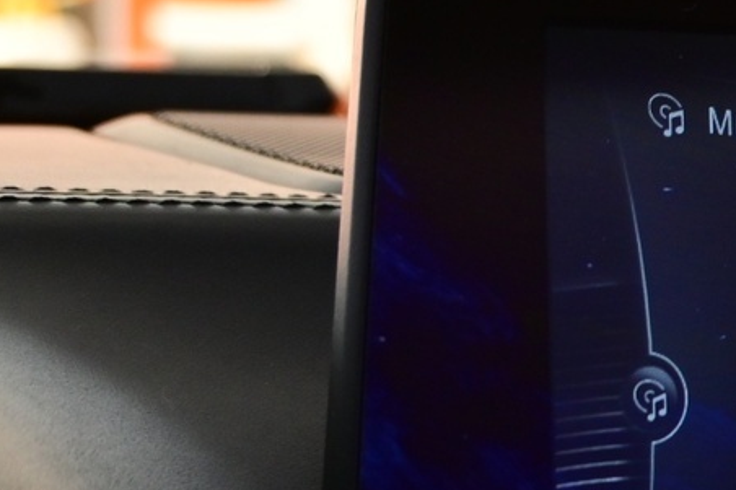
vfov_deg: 10.6
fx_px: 2636
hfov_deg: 14.3
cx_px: 1257
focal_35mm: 129
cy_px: 365
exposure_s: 1/40
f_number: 4.2
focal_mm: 24
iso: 720
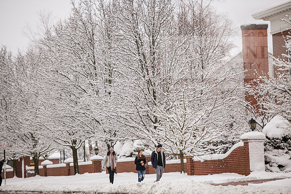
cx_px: 146
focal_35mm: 180
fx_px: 1455
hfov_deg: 11.4
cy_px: 97
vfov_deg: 7.6
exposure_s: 1/500
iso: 100
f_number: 3.2
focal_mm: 180
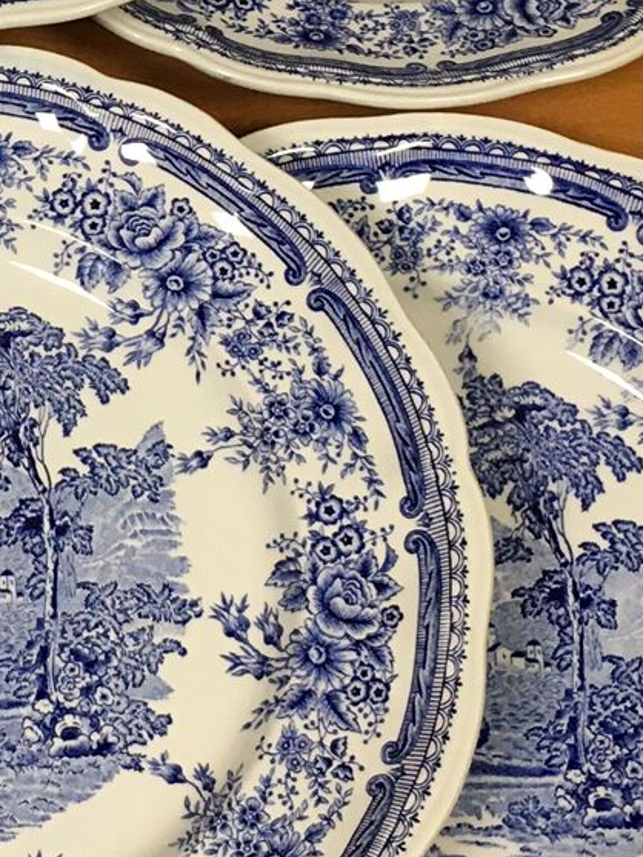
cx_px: -98
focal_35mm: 105
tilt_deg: -59.5
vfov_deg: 18.4
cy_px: 72
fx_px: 2600
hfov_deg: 13.8
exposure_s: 1/33
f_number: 2.2
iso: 50
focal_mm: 4.15
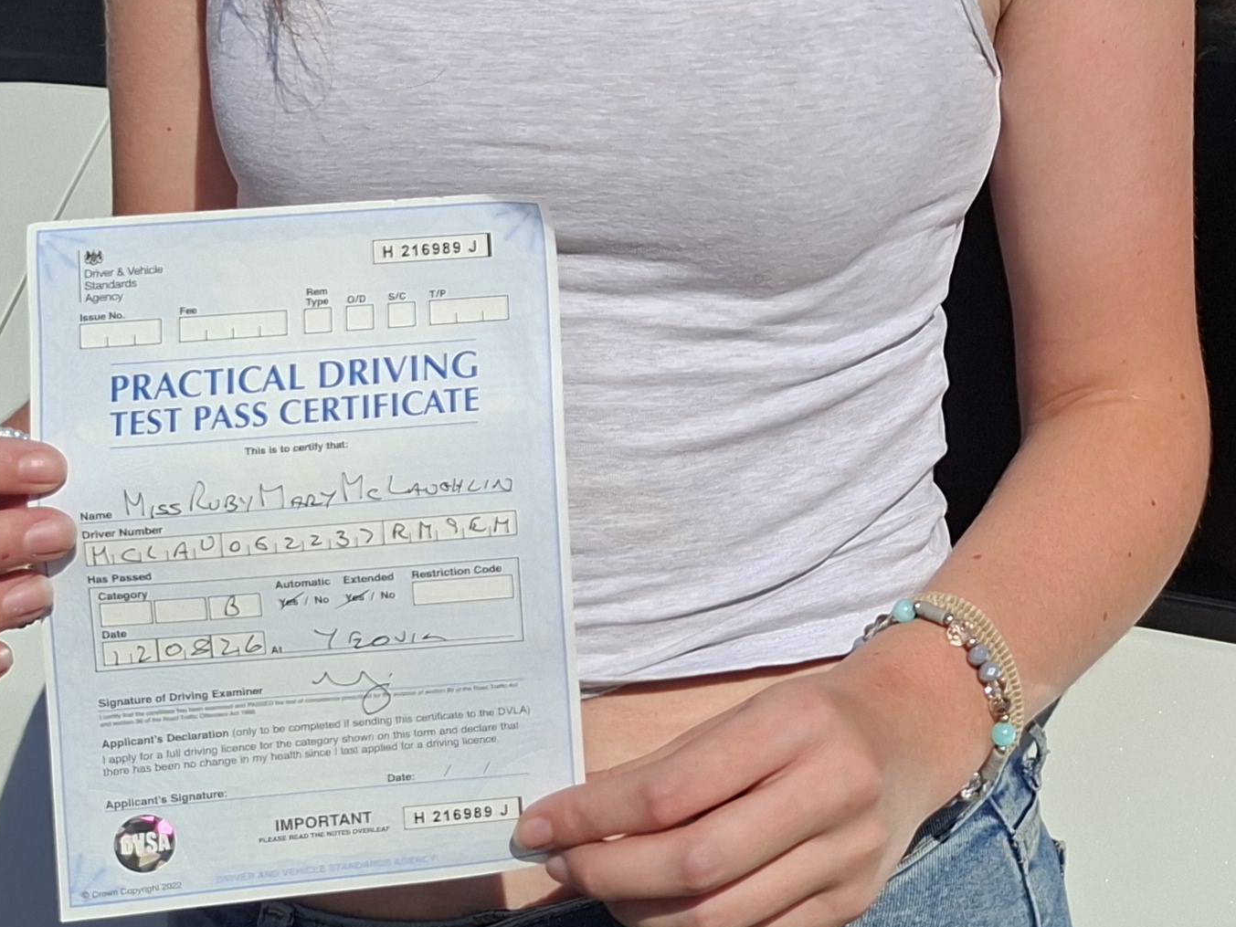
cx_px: 1002
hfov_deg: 27.9
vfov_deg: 20.8
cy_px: -42
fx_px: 2428
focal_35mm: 68
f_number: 1.8
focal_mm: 5.54
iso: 50
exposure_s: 1/4348
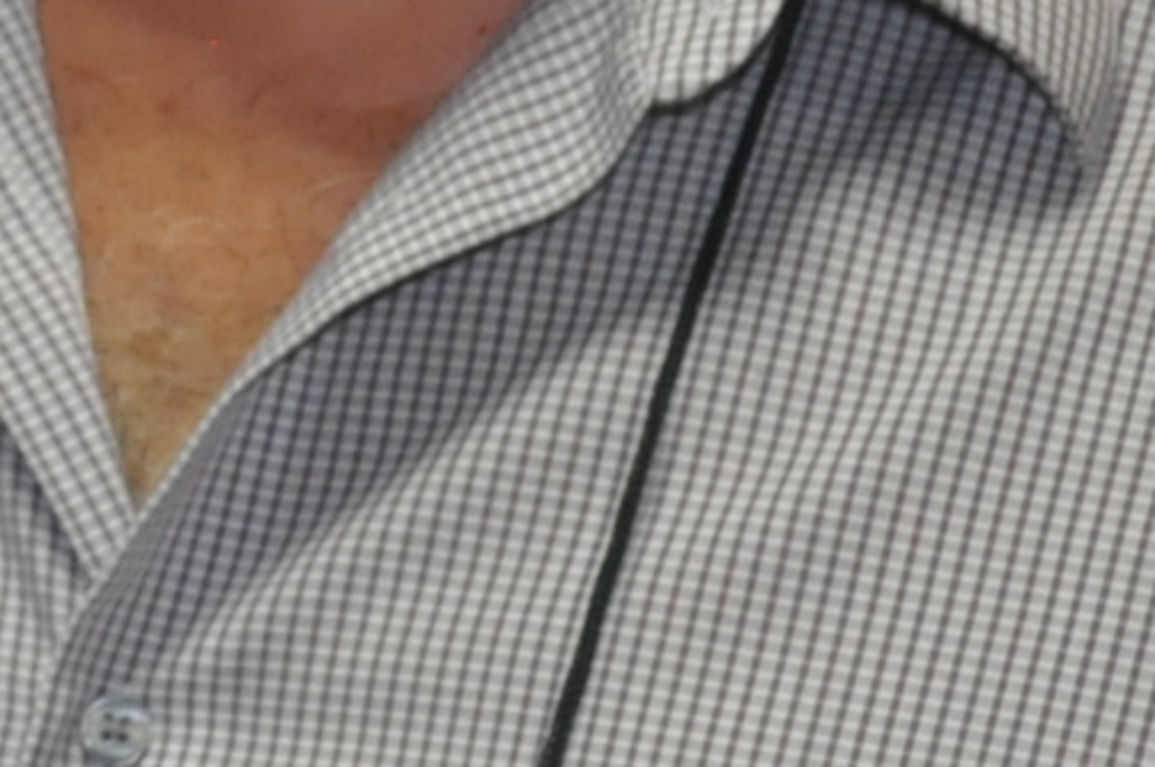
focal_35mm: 297
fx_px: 9523
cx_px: -804
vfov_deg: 4.6
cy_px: -179
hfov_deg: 6.8
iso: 1000
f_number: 4.2
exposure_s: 1/60
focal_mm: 31
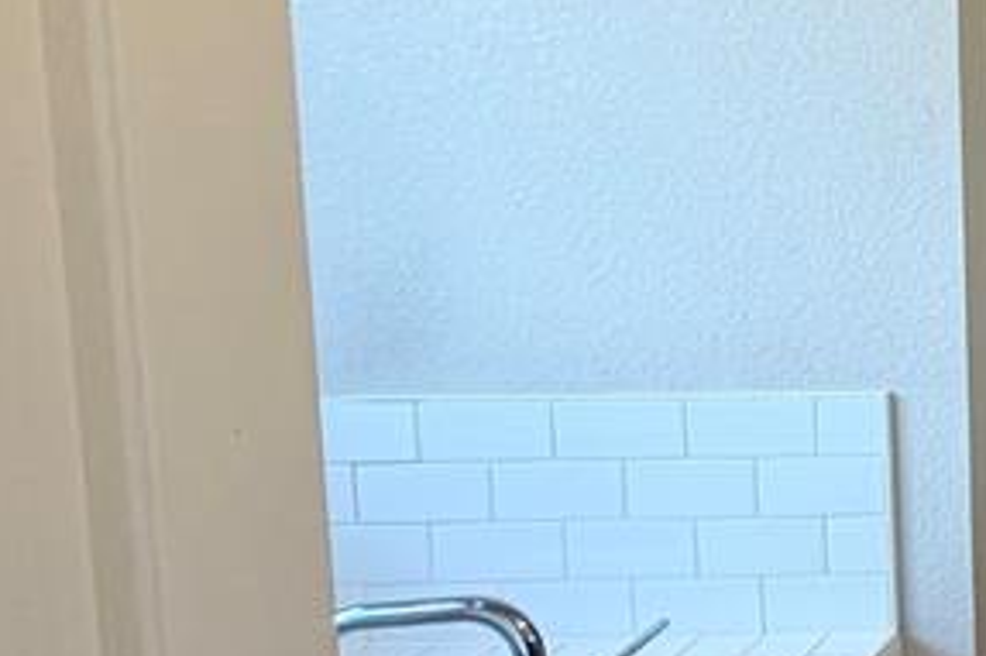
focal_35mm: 52
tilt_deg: -5.5
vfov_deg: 25.2
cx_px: 1687
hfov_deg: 23.6
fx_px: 1423
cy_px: 70
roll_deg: -1.0
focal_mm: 2.22
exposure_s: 1/120
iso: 100
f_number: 2.2
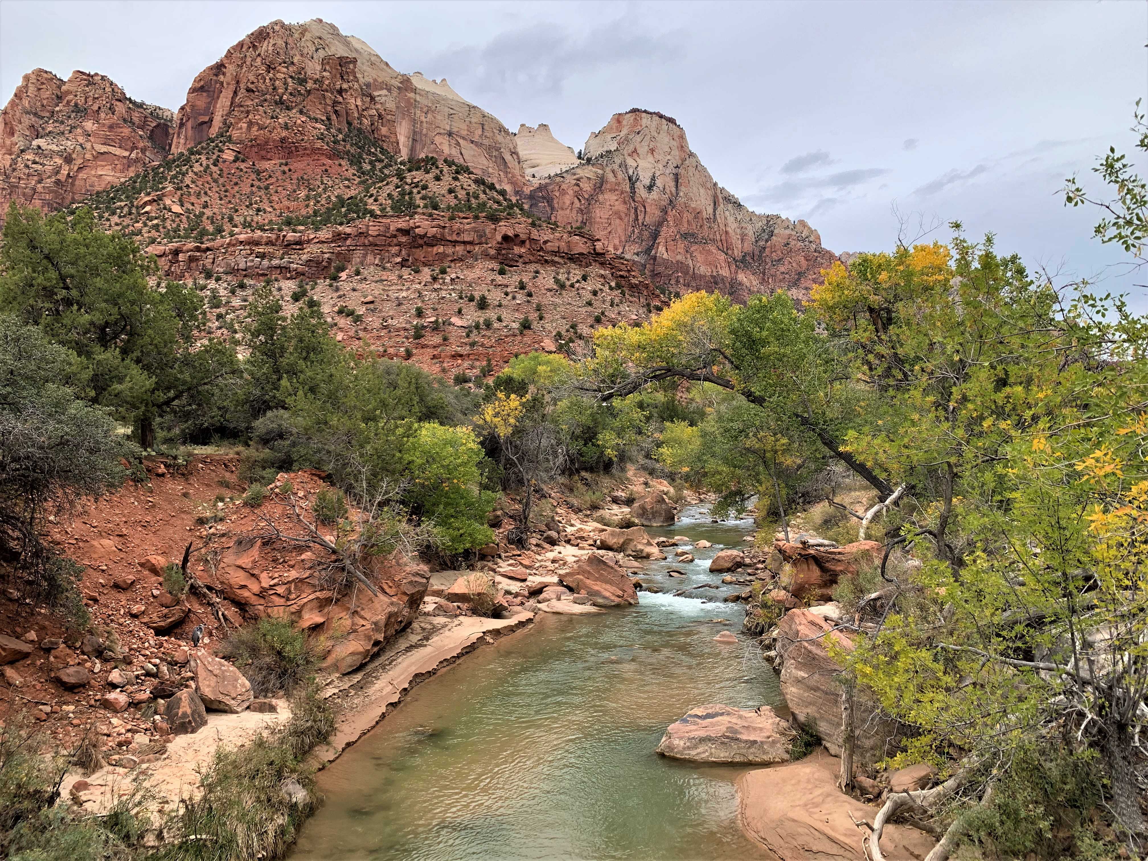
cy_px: 430
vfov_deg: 53.1
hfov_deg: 67.3
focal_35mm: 26
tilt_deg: +2.5
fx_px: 862
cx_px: 574
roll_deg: +0.1
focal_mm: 4.25
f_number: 1.8
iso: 25
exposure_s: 1/802
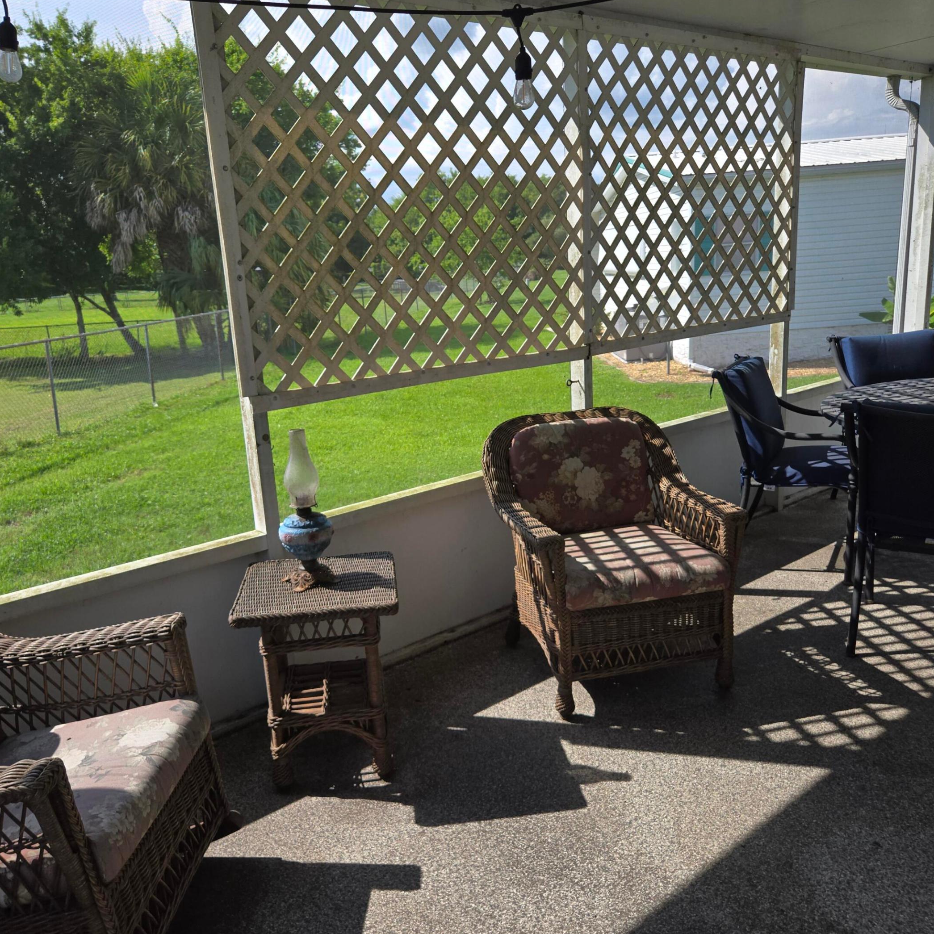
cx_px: 449
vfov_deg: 57.3
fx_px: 855
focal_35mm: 28
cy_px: 463
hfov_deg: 57.3
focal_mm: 5.4
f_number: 1.8
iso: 25
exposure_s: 1/852
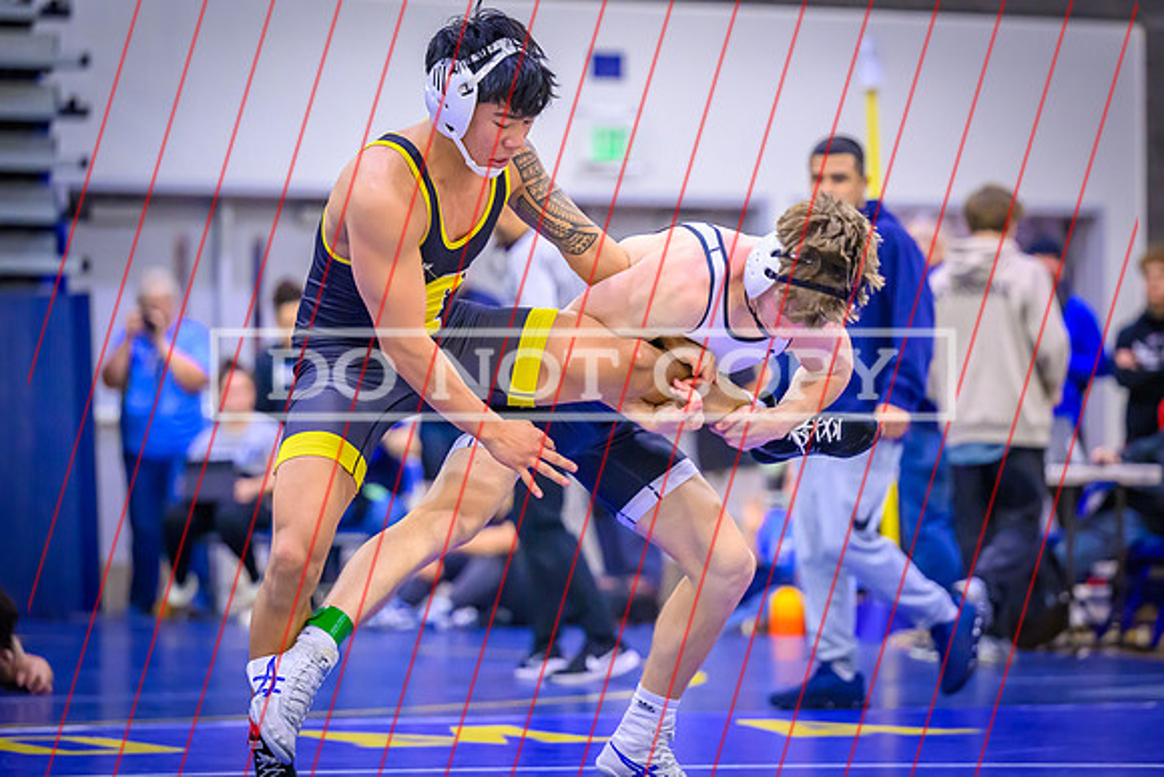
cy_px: 308
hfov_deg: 12.5
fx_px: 5301
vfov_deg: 8.4
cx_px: 628
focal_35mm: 164
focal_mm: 135
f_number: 2.8
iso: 6400
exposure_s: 1/640
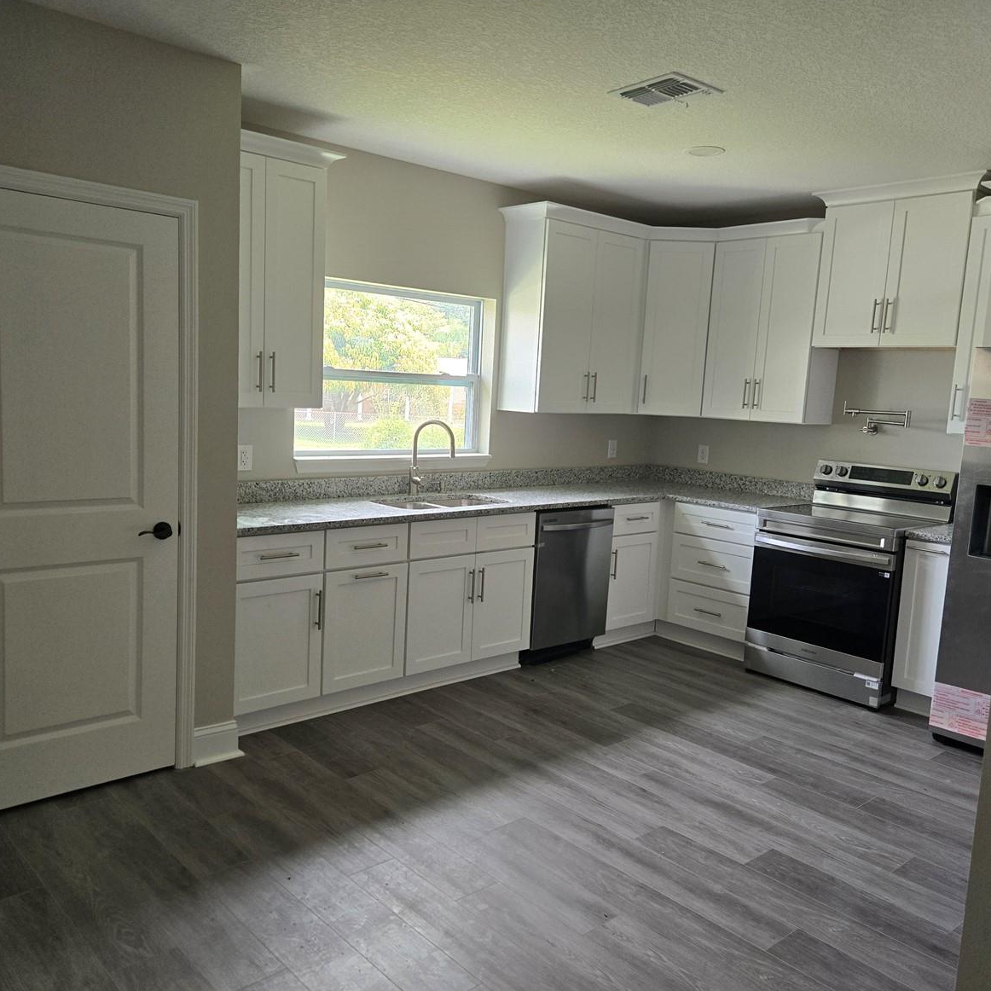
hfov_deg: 57.3
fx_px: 907
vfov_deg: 57.3
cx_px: 481
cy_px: 503
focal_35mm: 28
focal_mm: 5.4
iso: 160
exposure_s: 1/180
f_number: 1.8
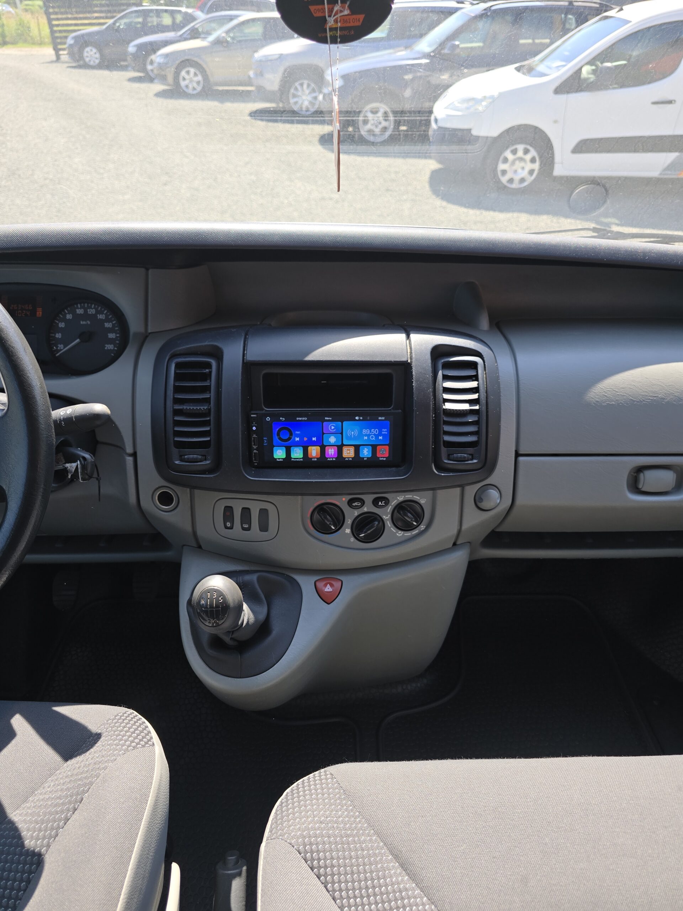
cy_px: 456
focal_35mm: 23
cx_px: 342
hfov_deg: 58.9
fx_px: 605
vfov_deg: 73.9
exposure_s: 1/180
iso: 16
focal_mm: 6.3
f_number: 1.7
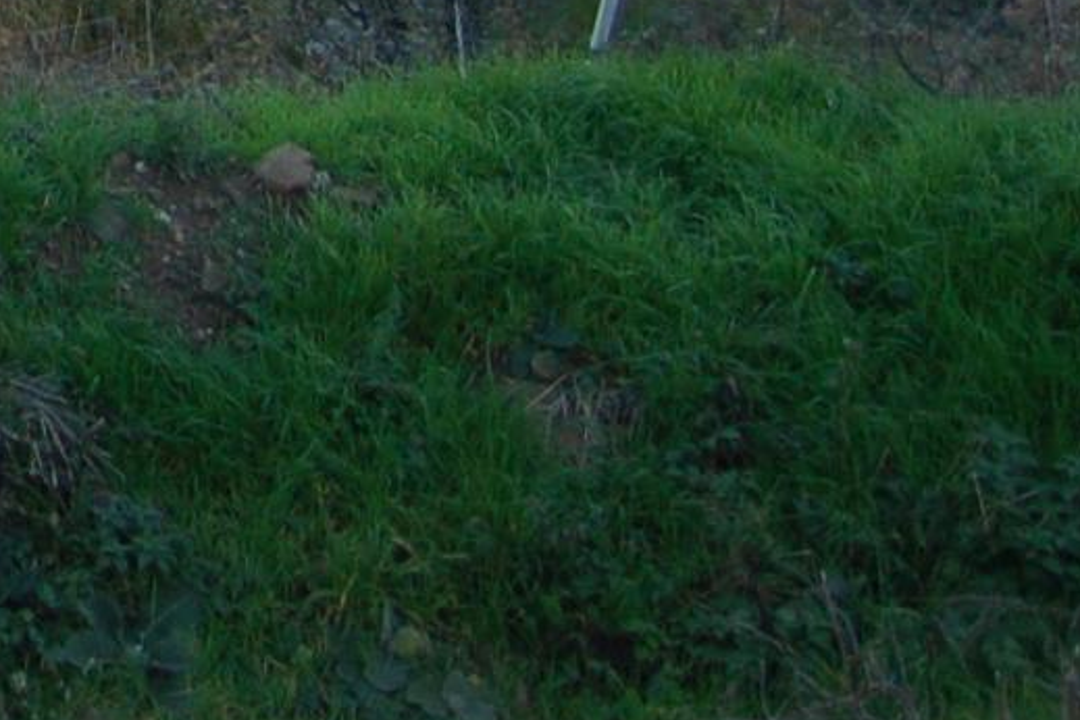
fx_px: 5160
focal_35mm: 172
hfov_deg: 10.3
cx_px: -1517
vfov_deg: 7.4
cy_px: -1115
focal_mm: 22
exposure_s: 1/160
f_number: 3.8
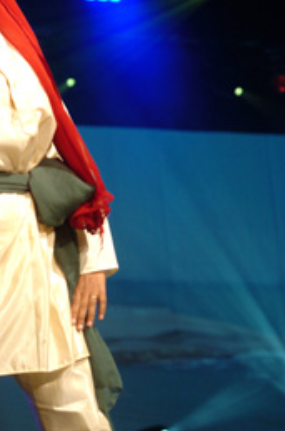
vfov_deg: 15.6
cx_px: 8
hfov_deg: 10.2
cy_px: 233
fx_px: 1578
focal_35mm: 132
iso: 400
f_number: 2.8
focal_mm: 38
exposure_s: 1/100
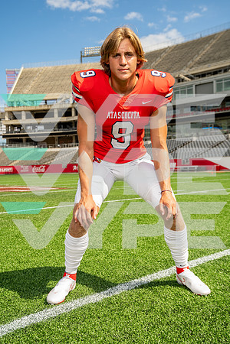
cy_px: 172
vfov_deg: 49.6
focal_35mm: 39
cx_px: 115
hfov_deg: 34.2
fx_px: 374
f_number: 5
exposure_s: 1/320
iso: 100
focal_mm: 39
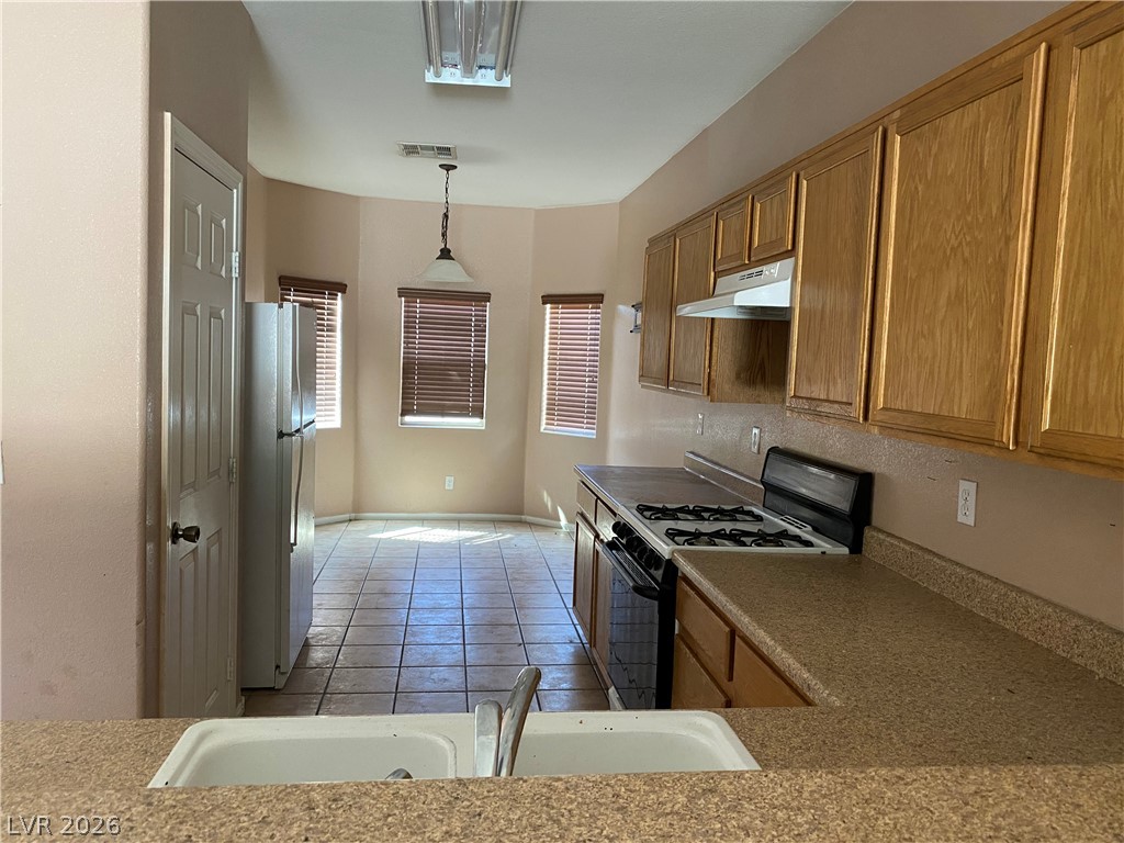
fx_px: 844
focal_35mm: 26
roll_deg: -2.9
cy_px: 422
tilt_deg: -3.5
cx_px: 562
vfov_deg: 53.1
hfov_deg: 67.3
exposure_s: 1/60
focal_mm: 4.25
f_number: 1.8
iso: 320
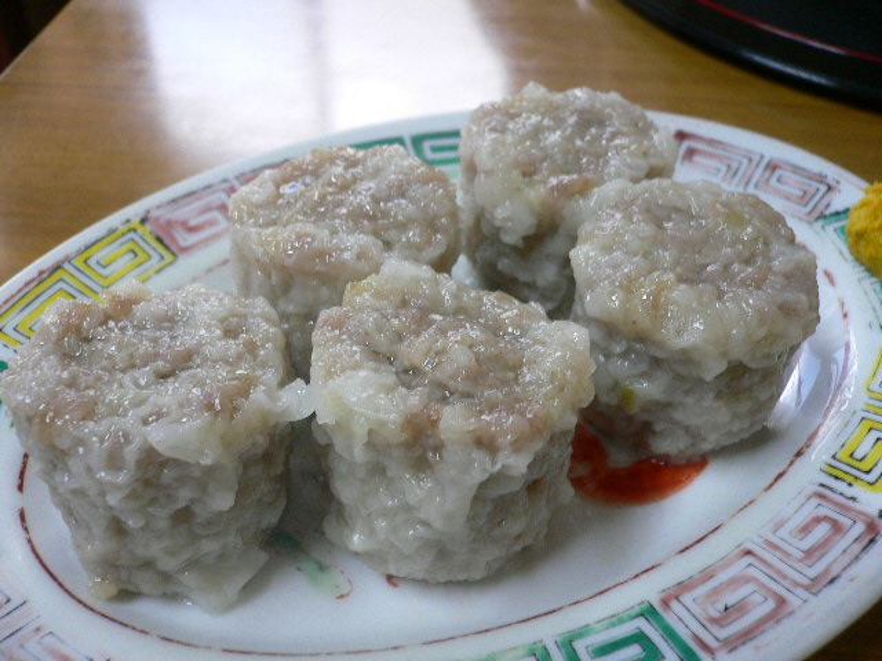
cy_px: 330
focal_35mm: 35
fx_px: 892
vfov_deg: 40.7
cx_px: 441
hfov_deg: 52.6
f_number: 2.8
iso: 150
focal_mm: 5.8
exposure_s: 1/15
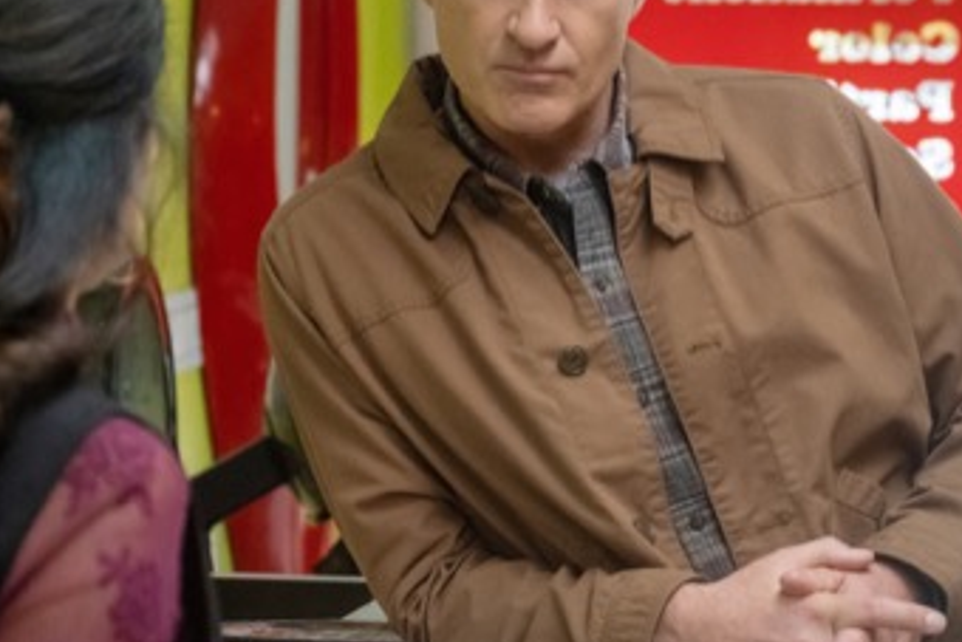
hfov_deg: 16.8
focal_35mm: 122
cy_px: 228
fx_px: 3261
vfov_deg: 11.2
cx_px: 504
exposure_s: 1/125
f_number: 3.6
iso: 3200
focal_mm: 55
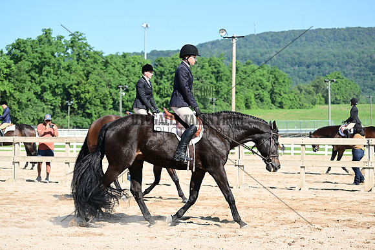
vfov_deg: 16.1
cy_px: 125
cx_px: 188
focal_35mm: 85
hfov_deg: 23.9
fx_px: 886
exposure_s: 1/778
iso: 125
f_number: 4.5
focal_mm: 85
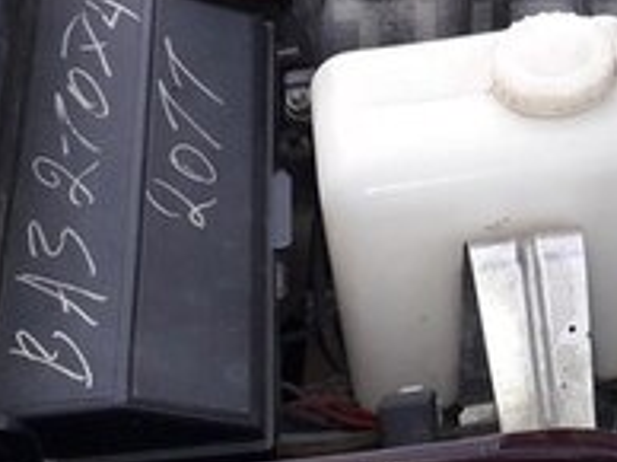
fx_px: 1638
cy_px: 49
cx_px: 658
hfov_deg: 20.5
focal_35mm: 92
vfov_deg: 15.8
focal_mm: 3.6
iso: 40
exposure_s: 1/100
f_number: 1.9
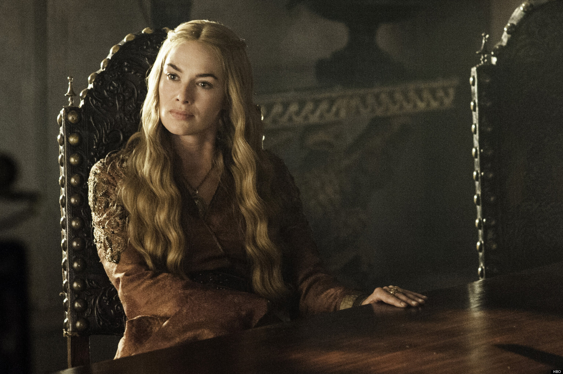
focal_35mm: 85
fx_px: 1328
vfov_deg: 16.1
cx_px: 282
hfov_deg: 23.9
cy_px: 187
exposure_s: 1/80
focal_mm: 85
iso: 3200
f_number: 3.5
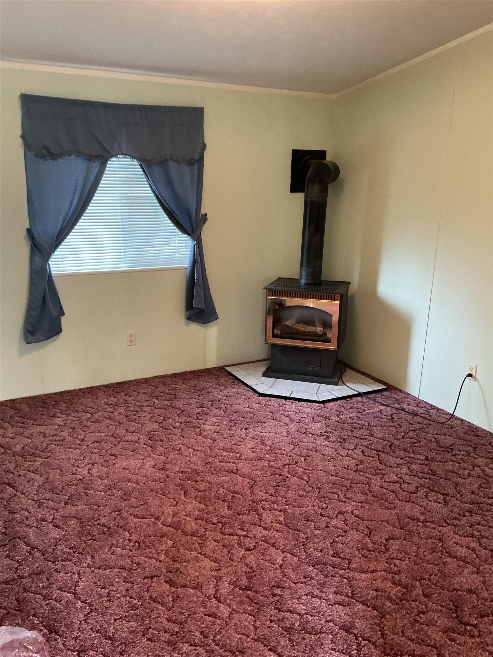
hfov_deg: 48.2
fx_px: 551
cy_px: 328
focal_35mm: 29
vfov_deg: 61.7
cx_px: 246
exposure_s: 1/40
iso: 200
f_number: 1.8
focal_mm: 3
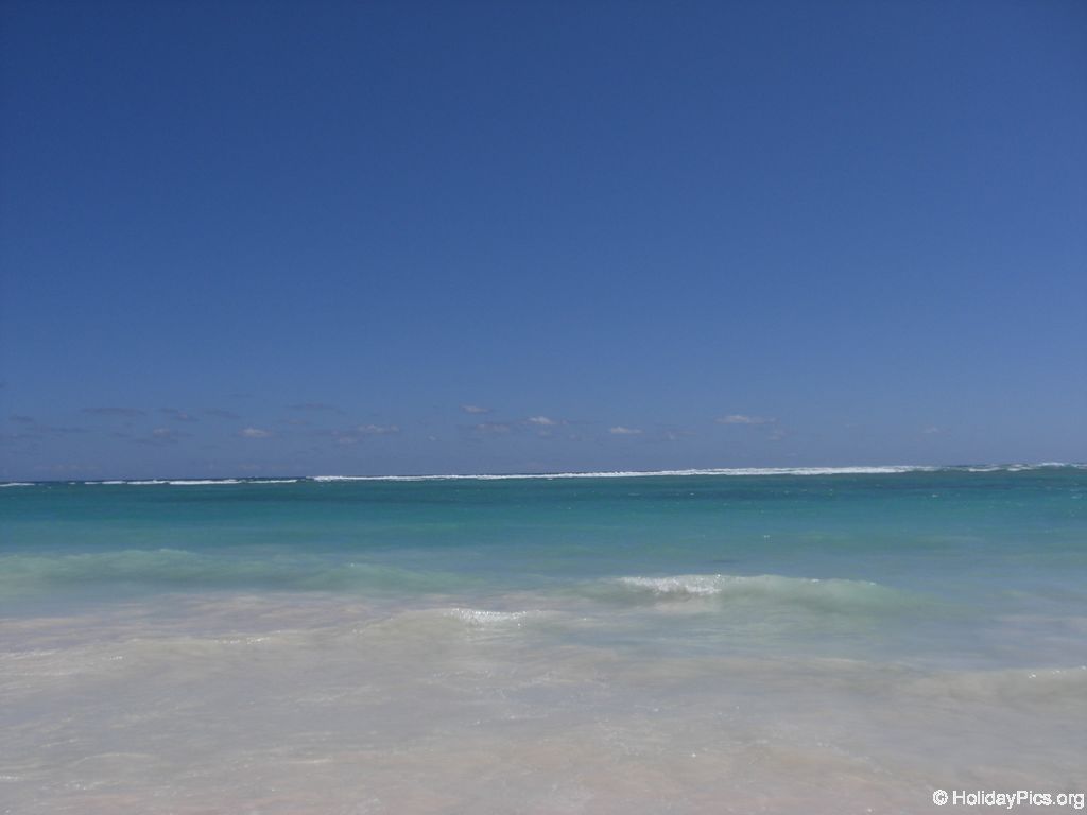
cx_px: 544
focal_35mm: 38
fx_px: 1193
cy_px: 408
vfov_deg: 37.7
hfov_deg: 49.0
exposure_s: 1/400
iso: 64
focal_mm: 6.2
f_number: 8
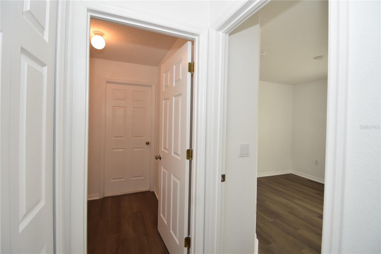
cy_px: 127
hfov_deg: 100.4
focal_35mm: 15
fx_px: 159
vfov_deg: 77.3
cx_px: 190
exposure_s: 1/60
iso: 200
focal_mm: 10
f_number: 4
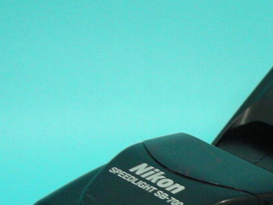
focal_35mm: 110
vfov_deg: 13.1
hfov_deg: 17.2
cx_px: 307
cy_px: 244
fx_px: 867
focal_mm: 6.3
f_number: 3.2
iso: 200
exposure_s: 1/19.2
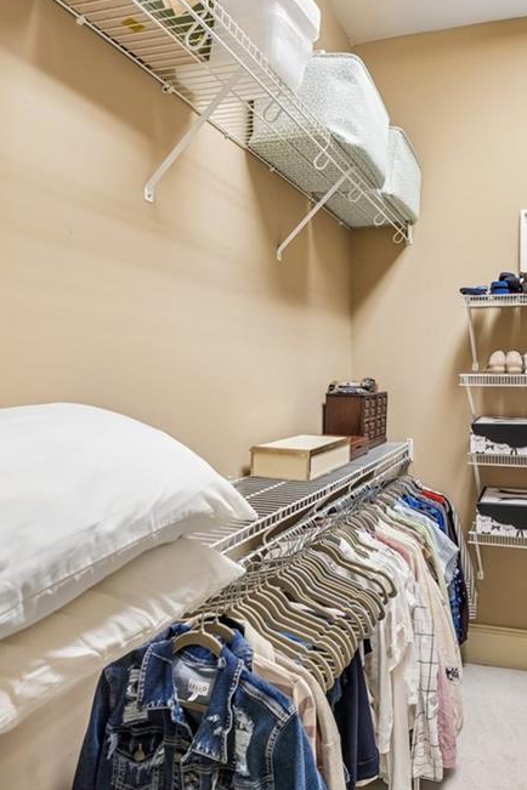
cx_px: 404
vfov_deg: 75.1
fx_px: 514
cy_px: 380
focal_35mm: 23
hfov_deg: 51.6
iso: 320
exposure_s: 1/8
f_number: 8
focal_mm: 14.9
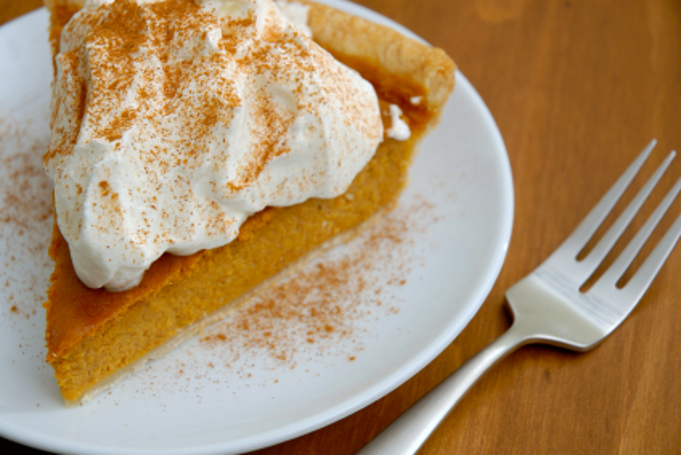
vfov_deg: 13.1
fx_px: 1987
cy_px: 228
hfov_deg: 19.4
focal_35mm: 105
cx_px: 340
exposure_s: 1/1.6
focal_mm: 70
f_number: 6.3
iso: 100
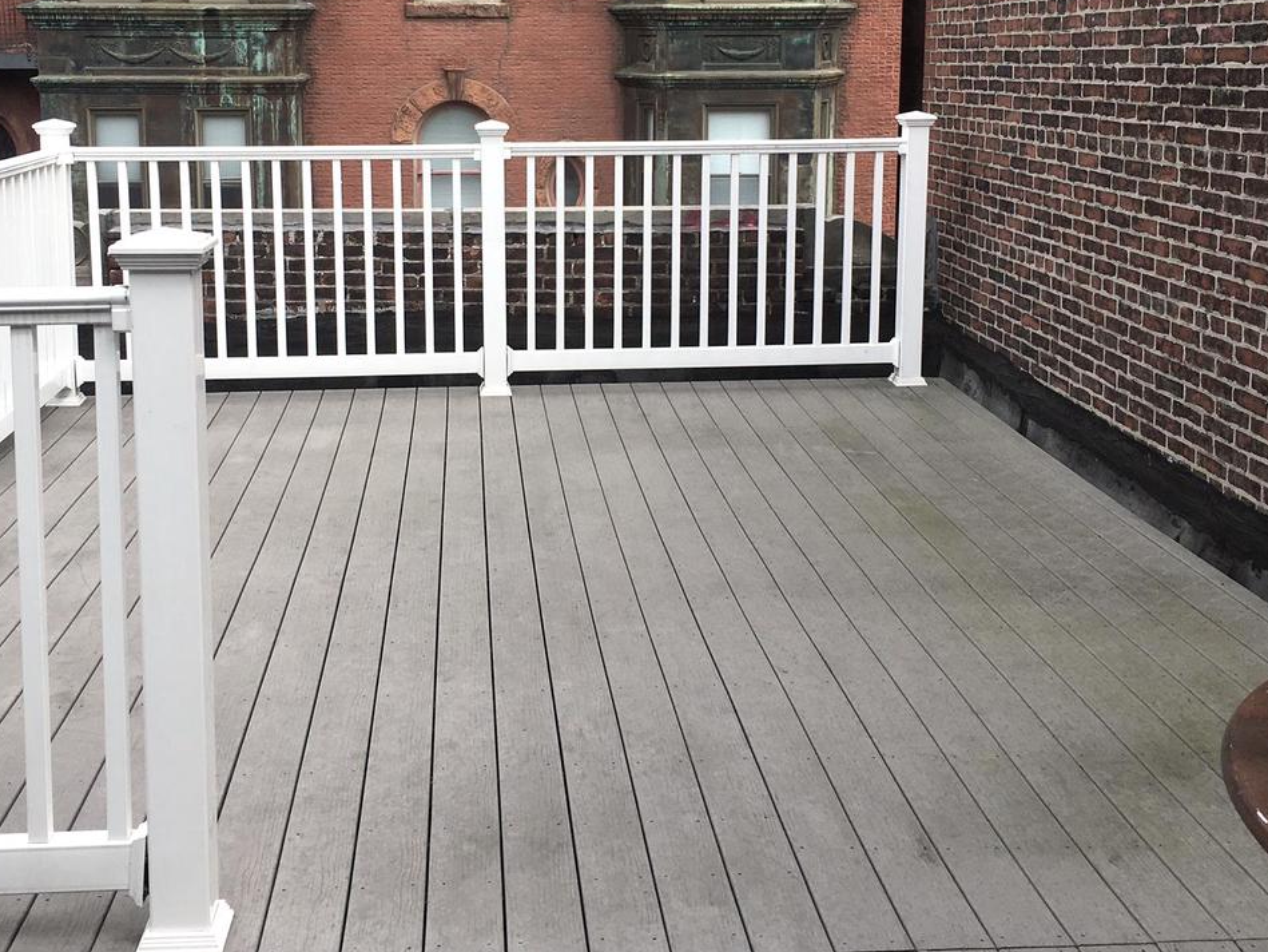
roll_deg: -0.3
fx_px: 1612
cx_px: 583
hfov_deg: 42.9
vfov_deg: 32.5
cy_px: 295
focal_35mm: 44
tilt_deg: -7.3
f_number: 2.2
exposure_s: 1/578
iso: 25
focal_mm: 4.15
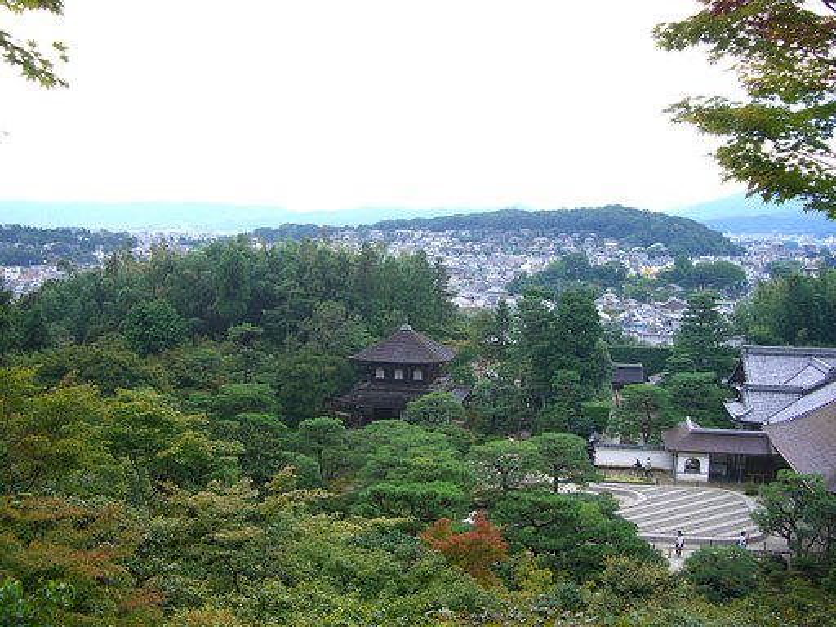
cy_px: 314
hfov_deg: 49.0
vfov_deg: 37.7
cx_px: 418
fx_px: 918
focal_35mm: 38
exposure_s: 1/250
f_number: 2.8
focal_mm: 7.9
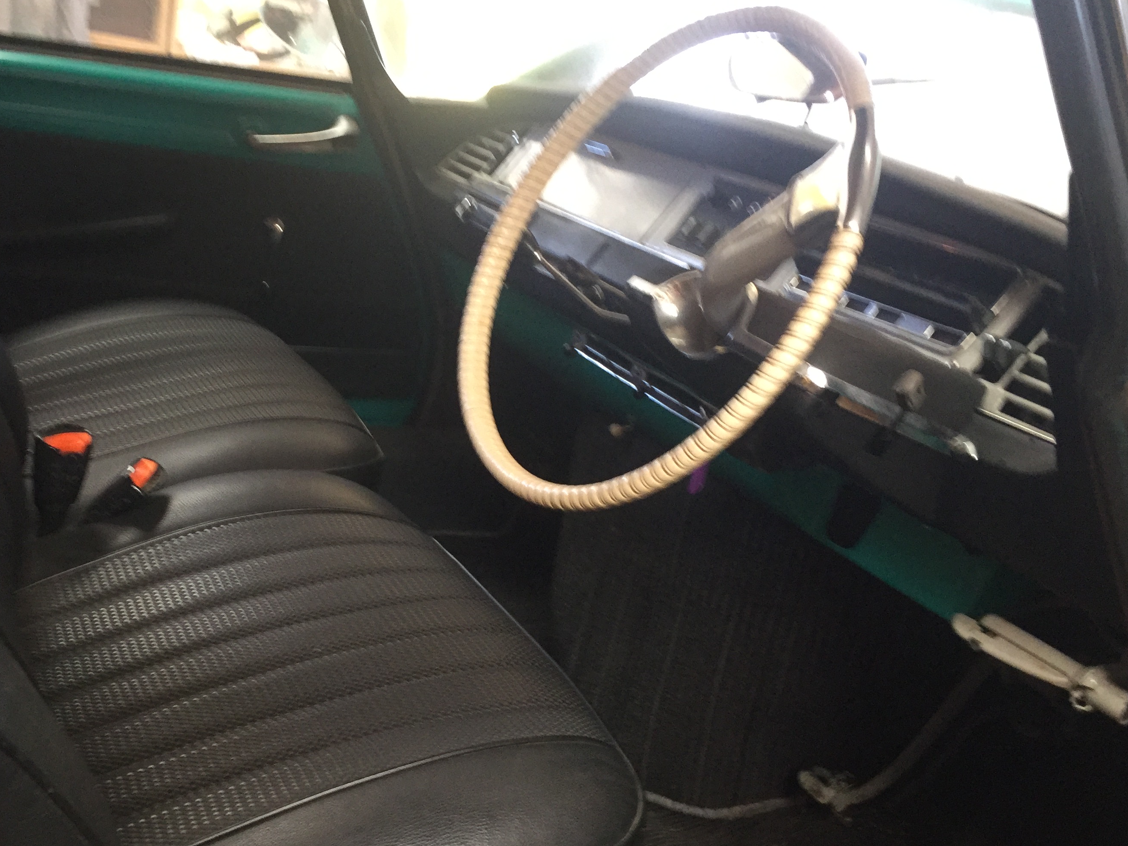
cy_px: 476
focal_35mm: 36
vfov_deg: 39.6
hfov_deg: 51.0
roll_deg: -12.6
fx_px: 1173
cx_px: 448
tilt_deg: -19.6
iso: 250
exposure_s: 1/33
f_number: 2.2
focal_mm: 4.15
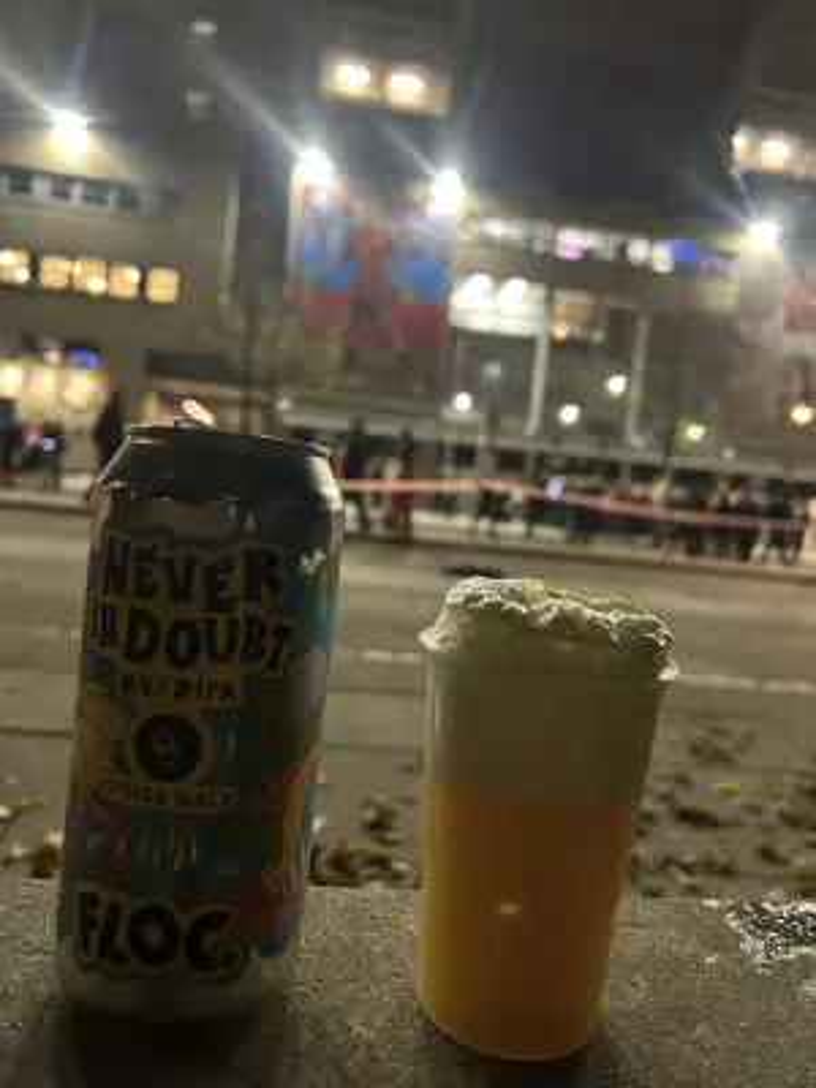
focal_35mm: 26
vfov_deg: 67.3
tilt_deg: -3.3
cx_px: 408
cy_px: 544
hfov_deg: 53.1
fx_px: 817
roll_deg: -6.1
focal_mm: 5.7
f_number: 1.5
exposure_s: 1/33
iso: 500
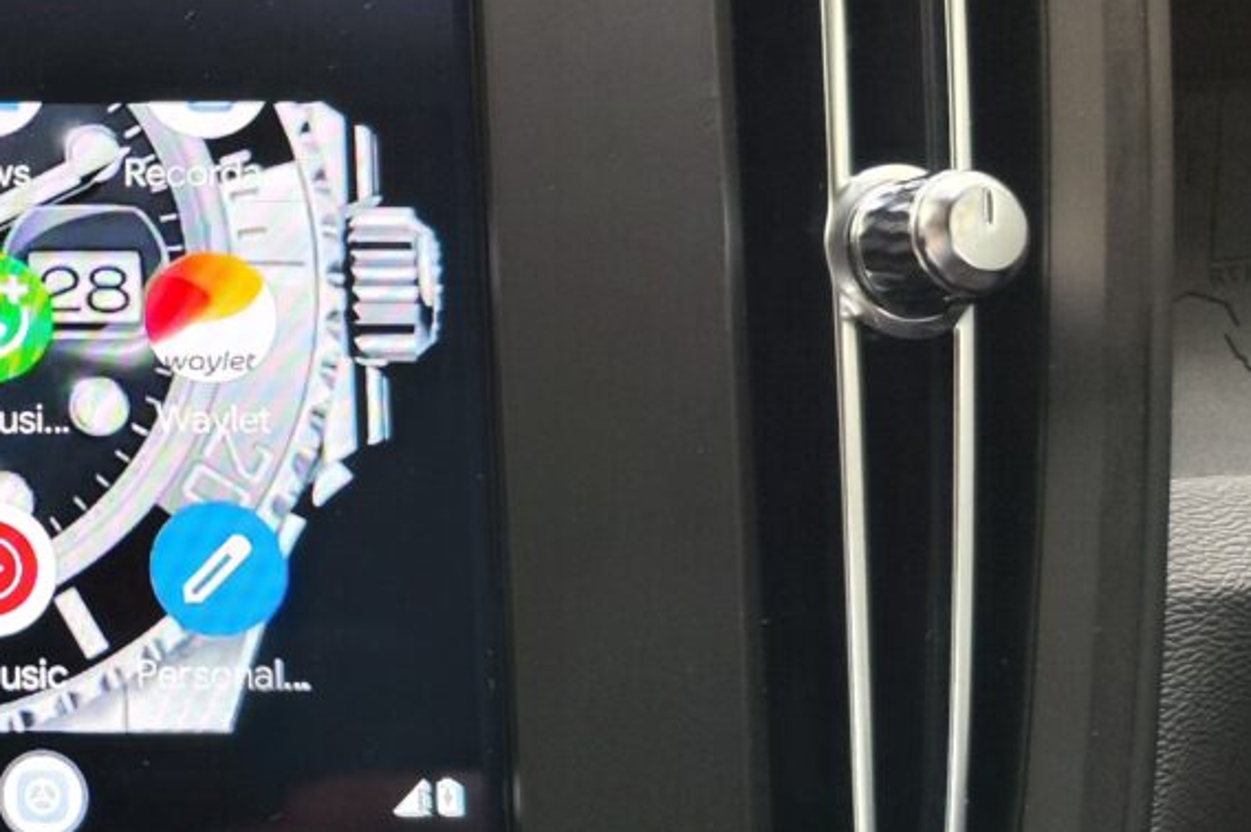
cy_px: 394
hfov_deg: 29.9
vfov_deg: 23.0
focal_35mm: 59
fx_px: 2049
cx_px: -176
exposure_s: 1/100
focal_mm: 7.01
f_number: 1.69
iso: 155
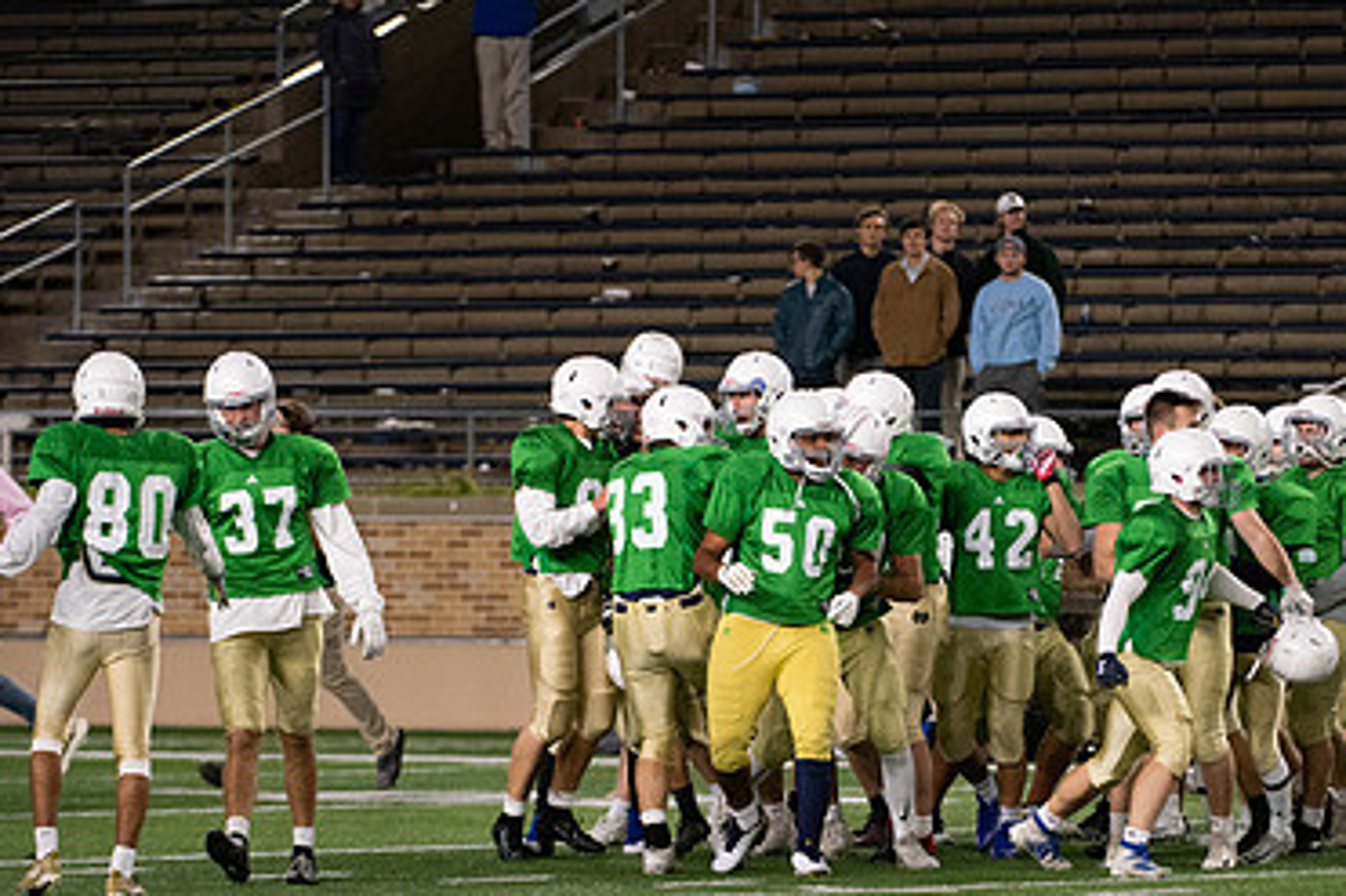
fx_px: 11697
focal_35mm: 313
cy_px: 553
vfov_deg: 4.4
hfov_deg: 6.6
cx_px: 885
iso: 3600
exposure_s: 1/500
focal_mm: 200
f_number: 4
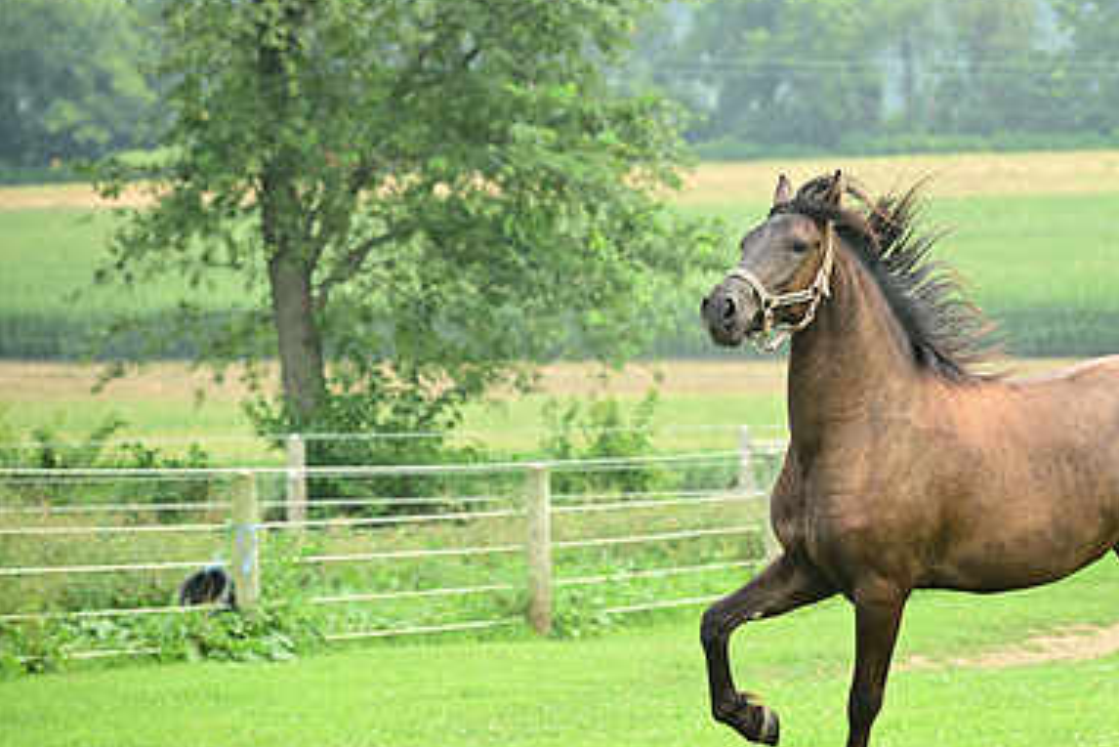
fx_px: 5659
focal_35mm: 182
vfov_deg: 7.6
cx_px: 823
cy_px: 429
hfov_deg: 11.3
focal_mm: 120
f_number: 4
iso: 250
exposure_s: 1/562
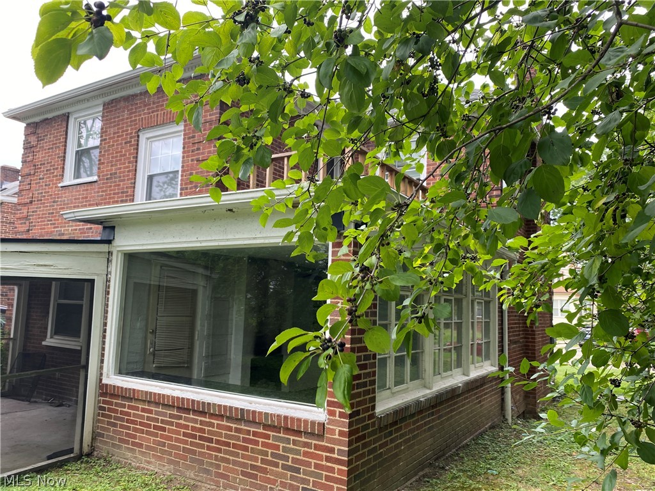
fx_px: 492
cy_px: 246
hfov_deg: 67.3
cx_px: 328
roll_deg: -2.1
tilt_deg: +6.9
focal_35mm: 26
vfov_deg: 53.1
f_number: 1.8
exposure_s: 1/322
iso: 32
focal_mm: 4.25
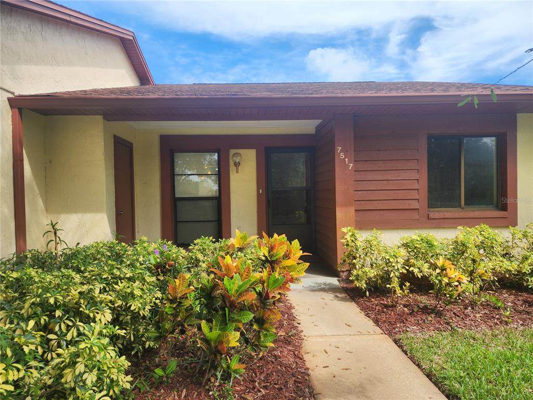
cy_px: 200
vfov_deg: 58.9
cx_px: 266
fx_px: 354
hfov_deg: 73.9
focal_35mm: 23
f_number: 1.8
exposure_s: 1/614
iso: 12
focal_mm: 6.4
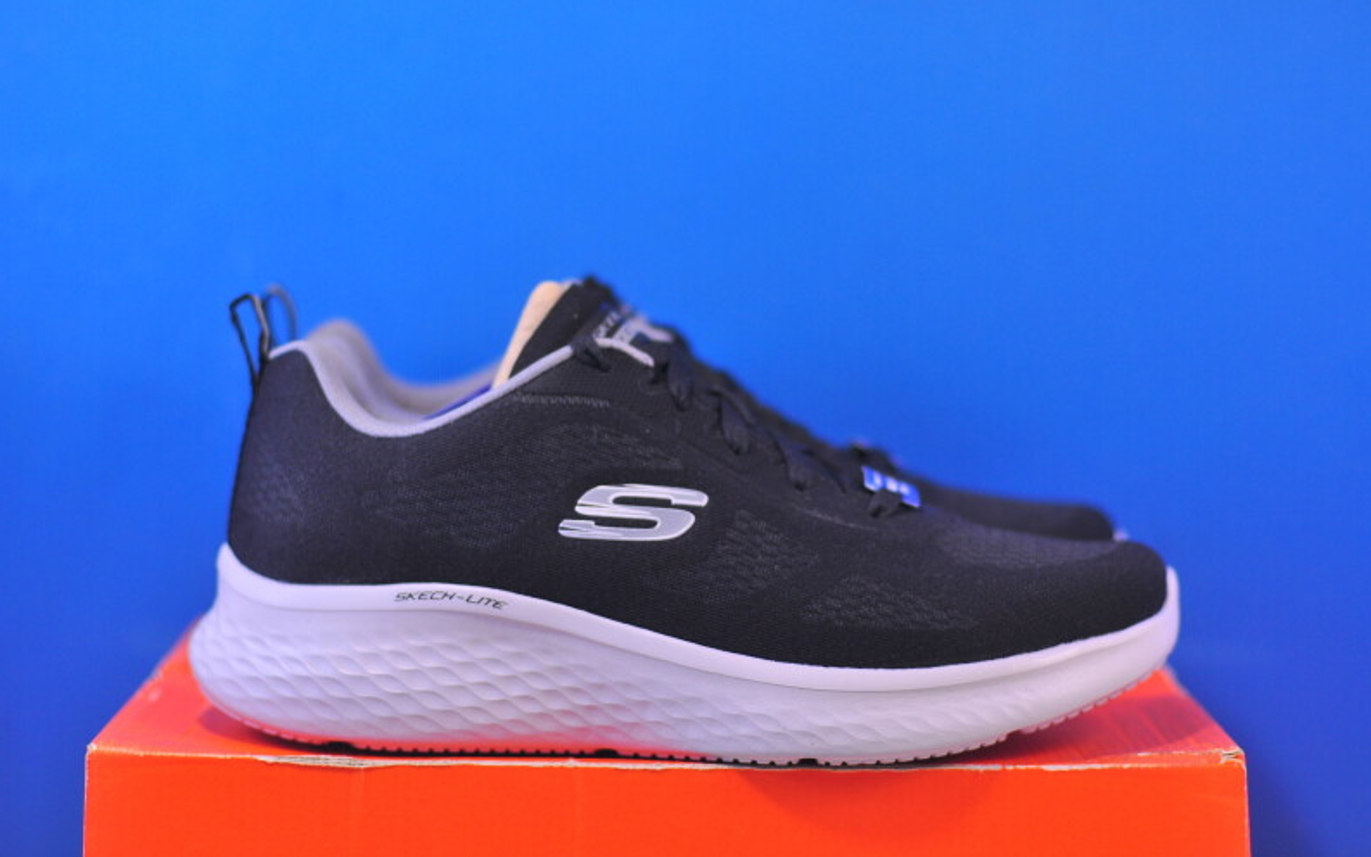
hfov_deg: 26.8
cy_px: 400
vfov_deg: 16.9
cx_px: 681
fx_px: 2878
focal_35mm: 77
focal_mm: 50
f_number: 2.2
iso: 250
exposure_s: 1/320
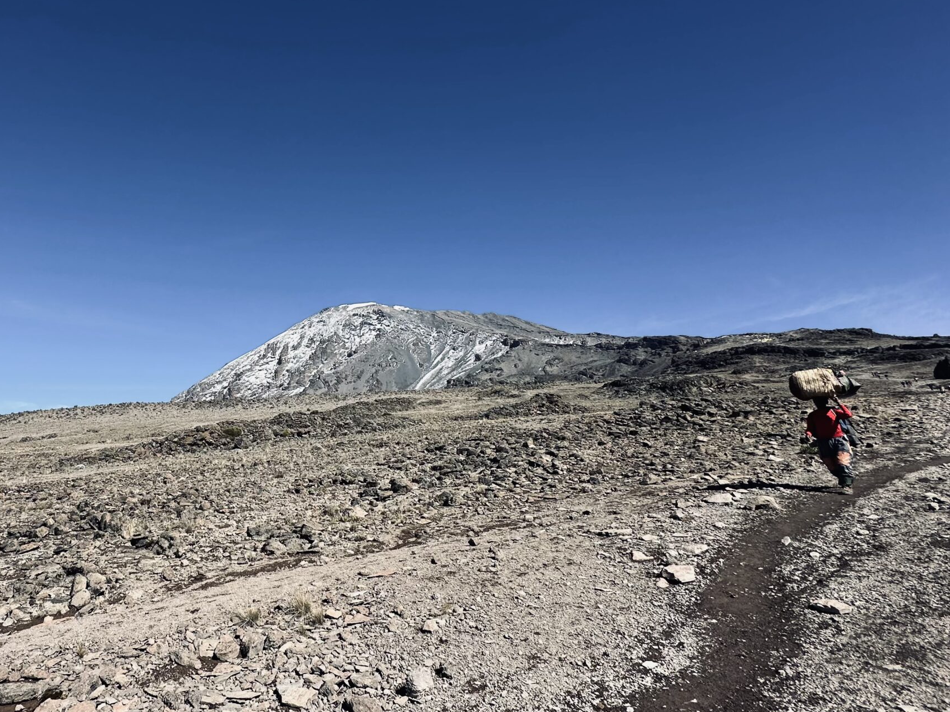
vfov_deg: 63.1
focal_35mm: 21
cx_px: 247
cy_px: 299
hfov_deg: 73.8
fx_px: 576
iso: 50
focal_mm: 2.22
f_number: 2.2
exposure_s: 1/1949
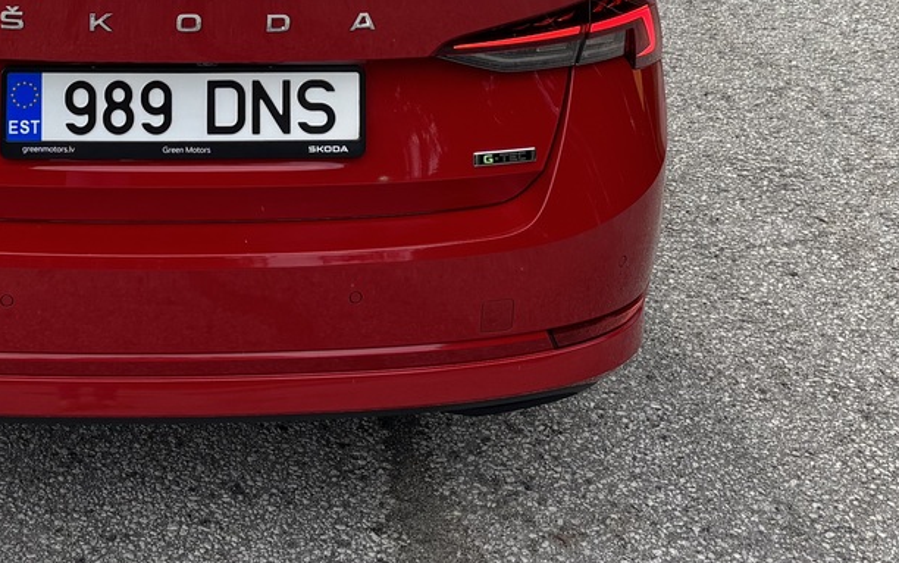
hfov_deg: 27.9
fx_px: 1765
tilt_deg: -16.2
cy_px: -112
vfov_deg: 17.3
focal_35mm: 72
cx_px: 160
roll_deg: -0.2
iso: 50
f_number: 1.6
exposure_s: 1/927
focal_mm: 5.96
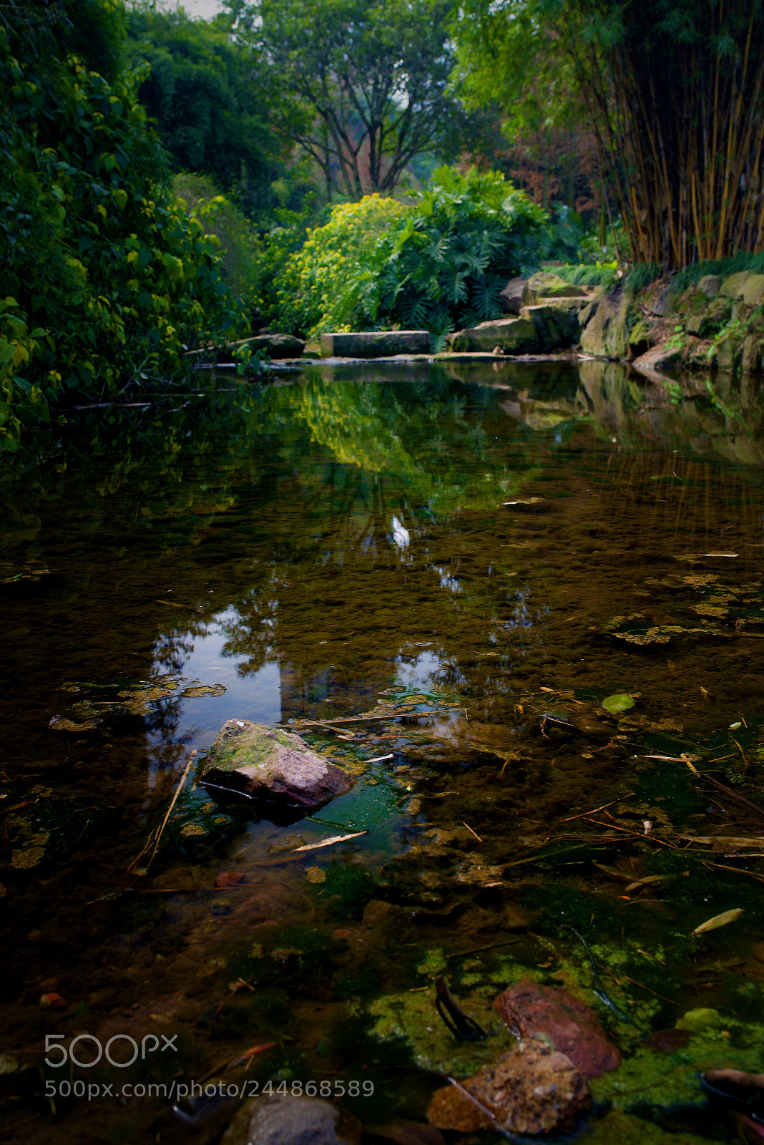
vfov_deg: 54.4
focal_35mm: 35
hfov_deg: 37.9
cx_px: 382
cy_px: 572
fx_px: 1113
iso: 50
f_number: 9
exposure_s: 1/5
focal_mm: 35
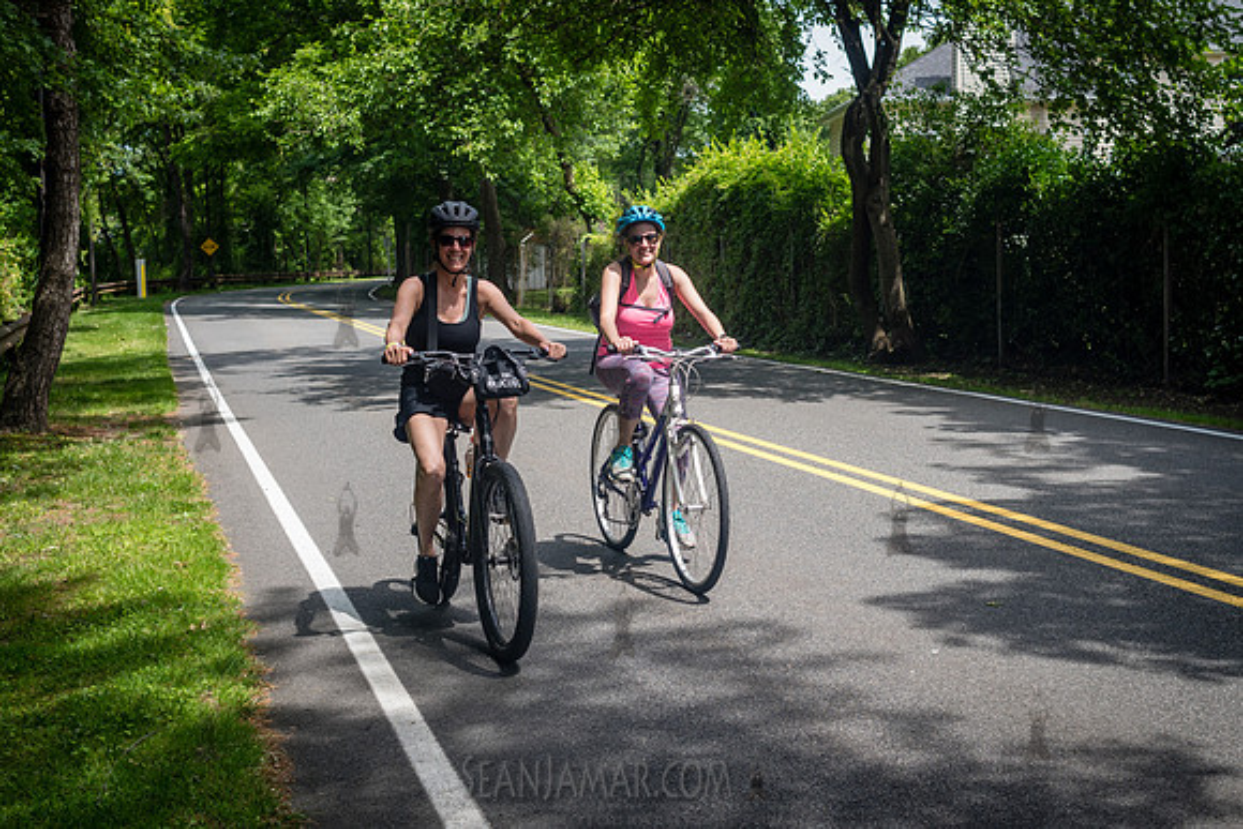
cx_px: 647
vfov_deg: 30.2
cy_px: 377
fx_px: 1538
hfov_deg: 44.0
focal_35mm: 45
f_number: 4
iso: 200
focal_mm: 35
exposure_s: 1/640
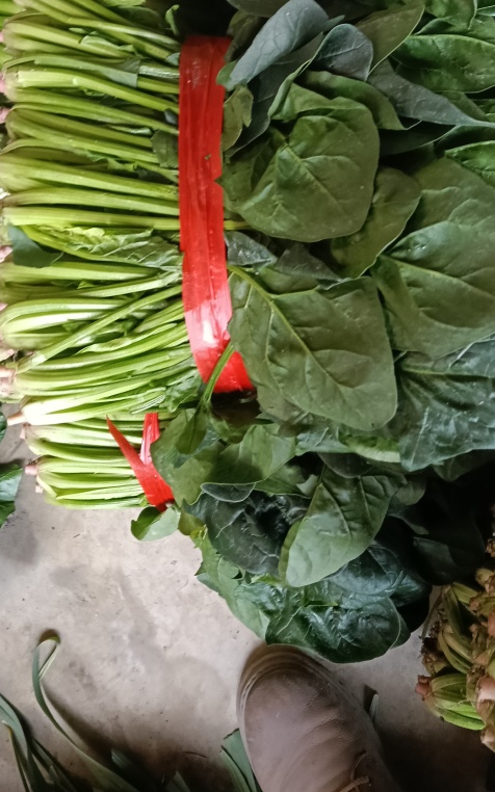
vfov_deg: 48.9
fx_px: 864
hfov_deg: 32.0
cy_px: 301
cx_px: 240
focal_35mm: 40
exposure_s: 1/33.3
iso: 640
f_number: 1.8
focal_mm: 3.98
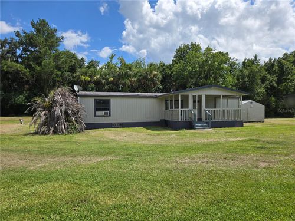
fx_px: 196
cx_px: 148
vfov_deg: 58.9
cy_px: 110
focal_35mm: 23
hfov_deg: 73.9
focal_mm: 5.4
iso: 25
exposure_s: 1/2122
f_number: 1.8
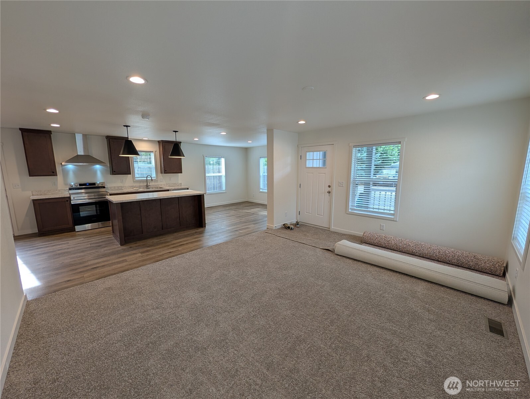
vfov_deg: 94.6
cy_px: 200
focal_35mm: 12
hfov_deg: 110.5
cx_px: 265
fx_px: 184
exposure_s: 1/120
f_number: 1.7
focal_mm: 2.02
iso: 54
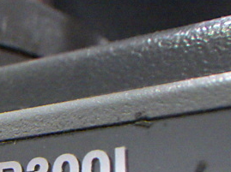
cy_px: 197
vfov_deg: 17.5
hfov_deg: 22.5
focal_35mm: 81
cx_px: -37
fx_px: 540
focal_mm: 6.1
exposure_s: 1/40
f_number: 3.8
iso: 1600
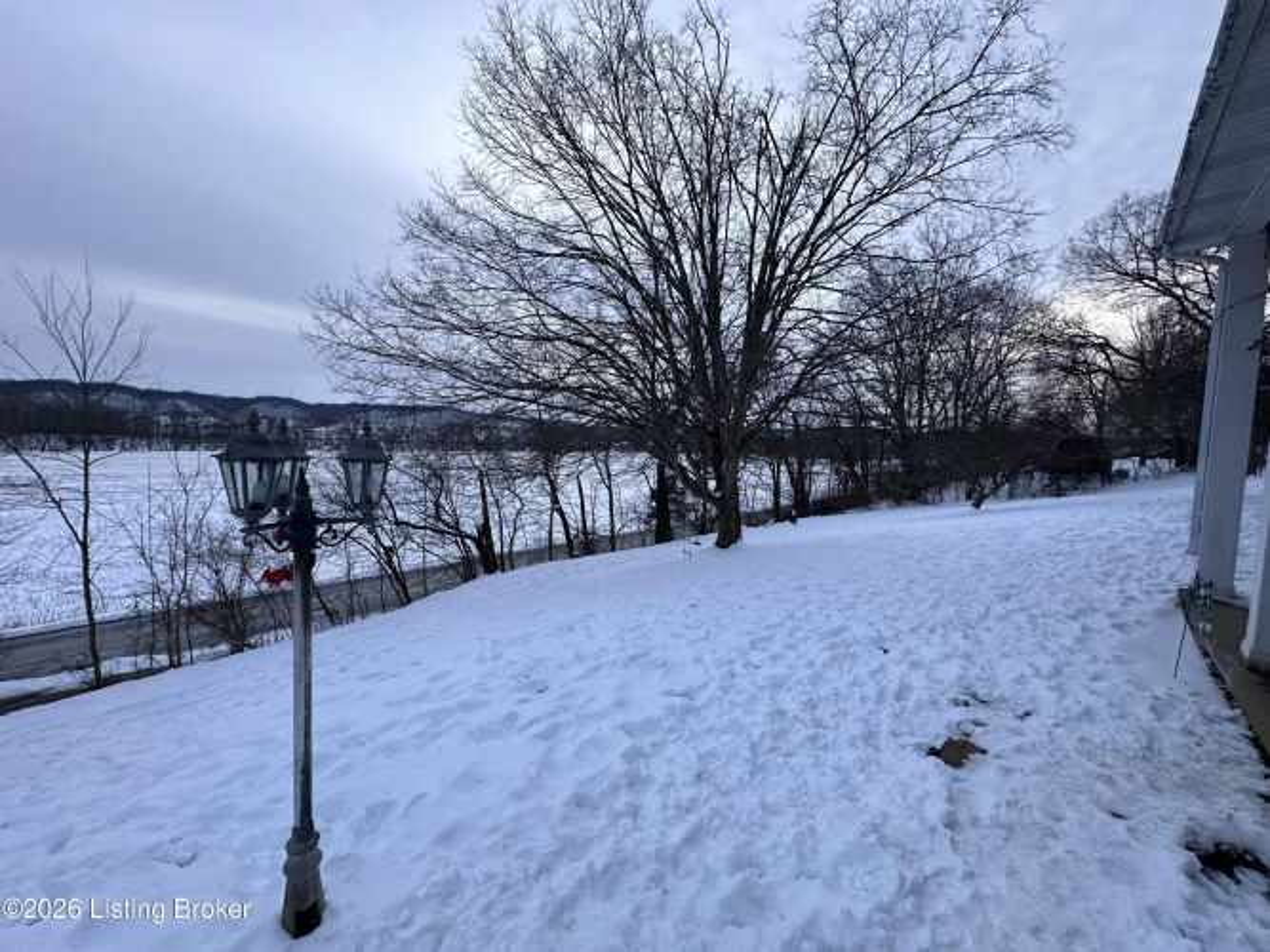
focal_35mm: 14
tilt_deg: -4.6
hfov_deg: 102.1
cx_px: 635
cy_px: 476
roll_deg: -2.3
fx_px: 514
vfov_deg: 85.7
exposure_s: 1/60
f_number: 2.2
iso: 160
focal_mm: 2.22
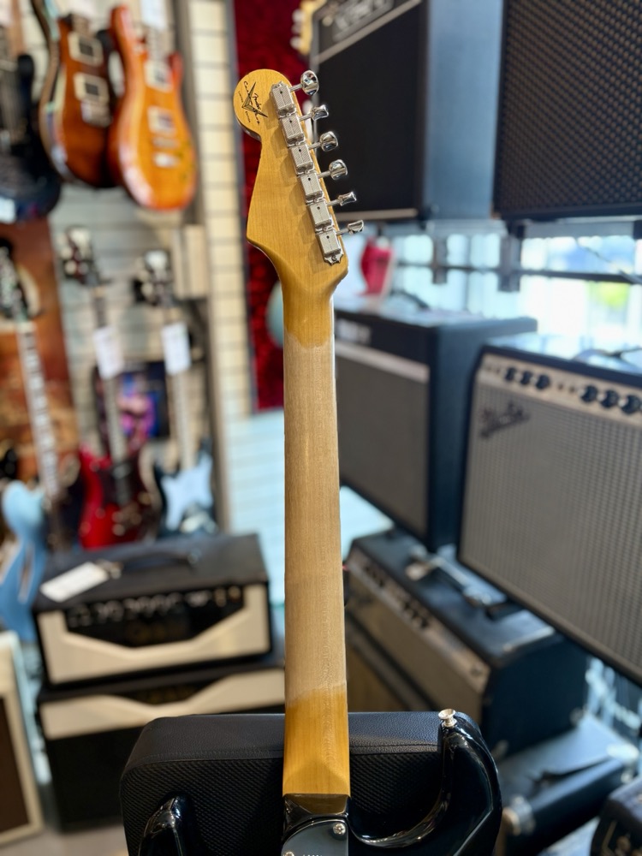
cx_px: 321
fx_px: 643
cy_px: 428
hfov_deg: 53.1
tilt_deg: -16.3
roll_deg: +1.8
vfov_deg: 67.3
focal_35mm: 26
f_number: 1.6
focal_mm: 5.96
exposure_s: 1/60
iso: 80
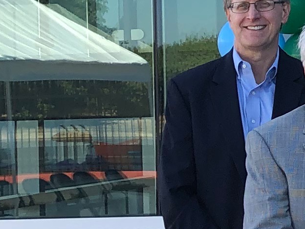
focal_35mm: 181
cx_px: 739
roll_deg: +0.6
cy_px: 27
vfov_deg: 8.2
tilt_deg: +1.9
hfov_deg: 9.6
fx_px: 1595
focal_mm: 3.99
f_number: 1.8
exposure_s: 1/302
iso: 20
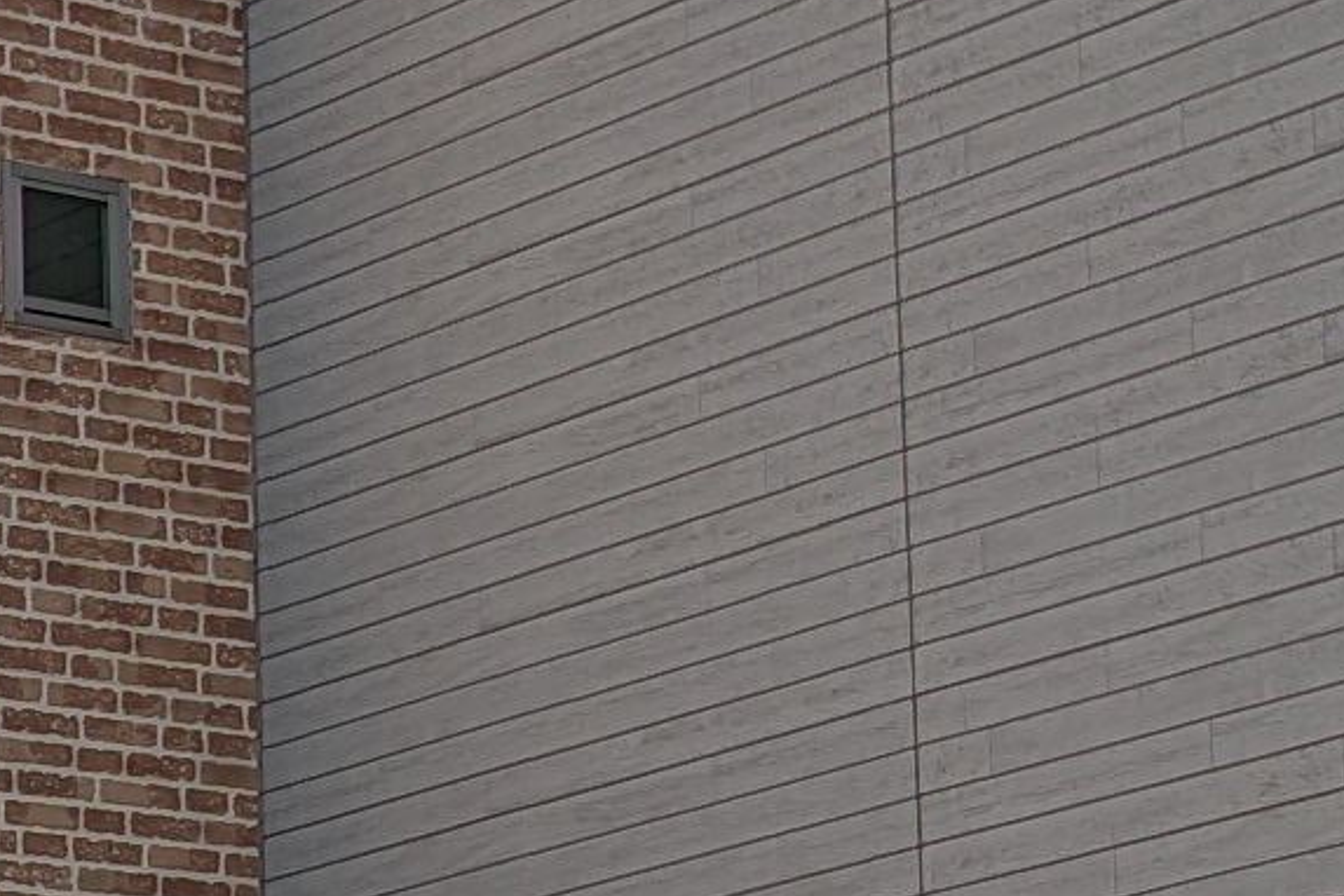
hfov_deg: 11.3
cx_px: 1640
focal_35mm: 178
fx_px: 6645
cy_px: 903
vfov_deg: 7.7
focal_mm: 6.81
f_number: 1.85
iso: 42
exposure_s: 1/1508
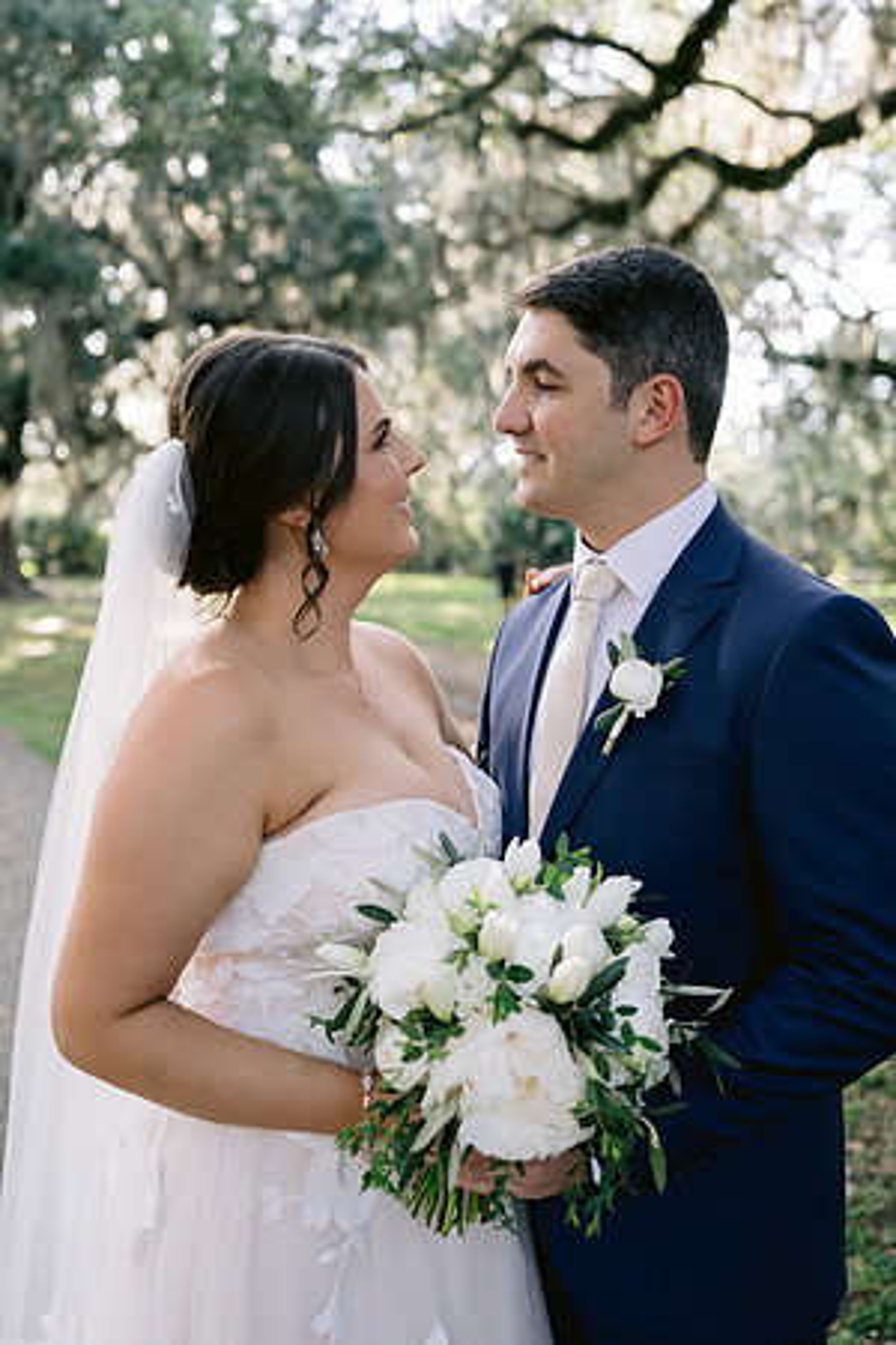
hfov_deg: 37.9
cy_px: 672
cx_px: 448
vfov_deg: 54.4
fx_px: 1307
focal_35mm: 35
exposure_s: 1/250
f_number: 2.8
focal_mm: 35
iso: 250
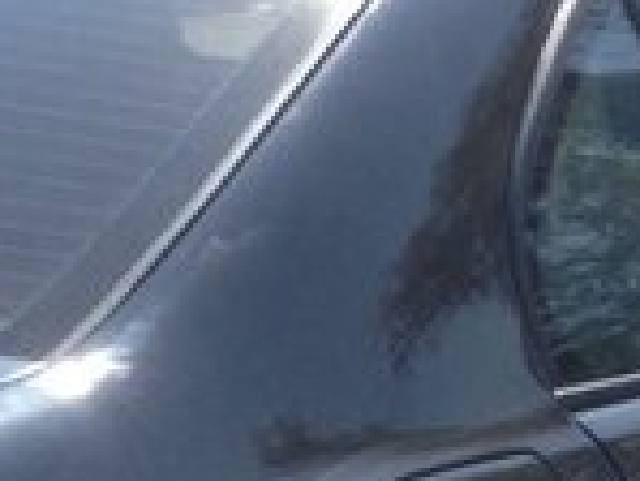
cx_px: 472
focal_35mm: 155
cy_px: 715
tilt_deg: -18.9
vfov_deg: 9.3
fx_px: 2868
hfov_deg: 12.7
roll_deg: -4.1
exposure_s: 1/863
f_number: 2.4
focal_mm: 4.28
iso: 50
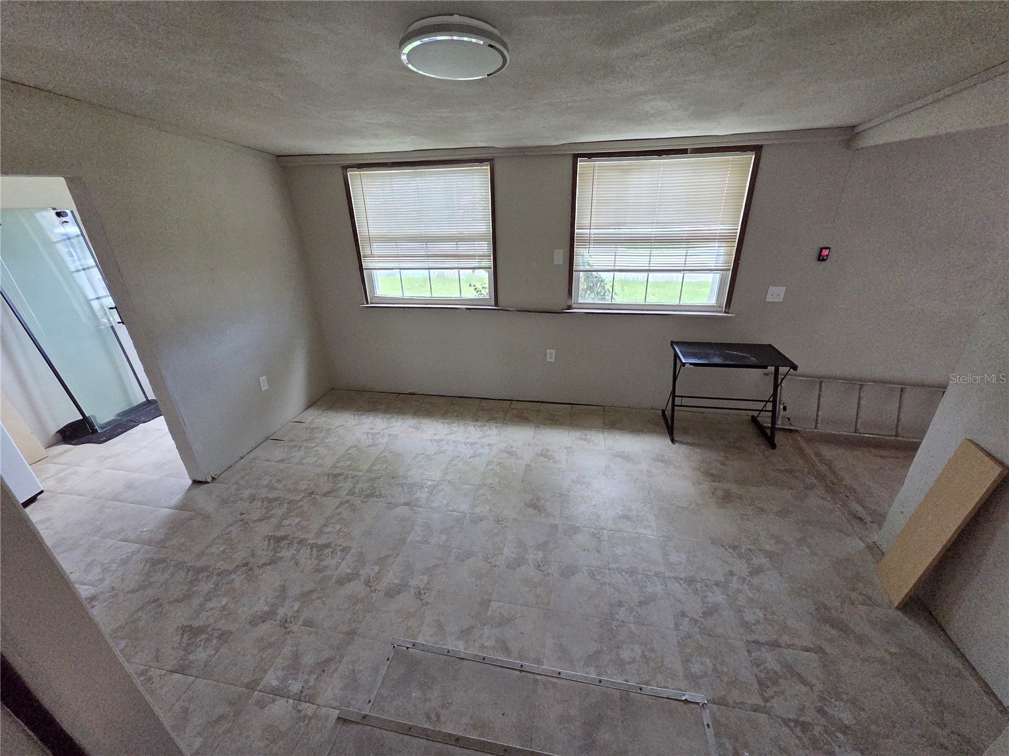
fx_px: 379
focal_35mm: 13
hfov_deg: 106.2
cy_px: 378
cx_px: 504
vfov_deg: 89.9
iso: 640
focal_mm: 2.2
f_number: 2.2
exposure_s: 1/359
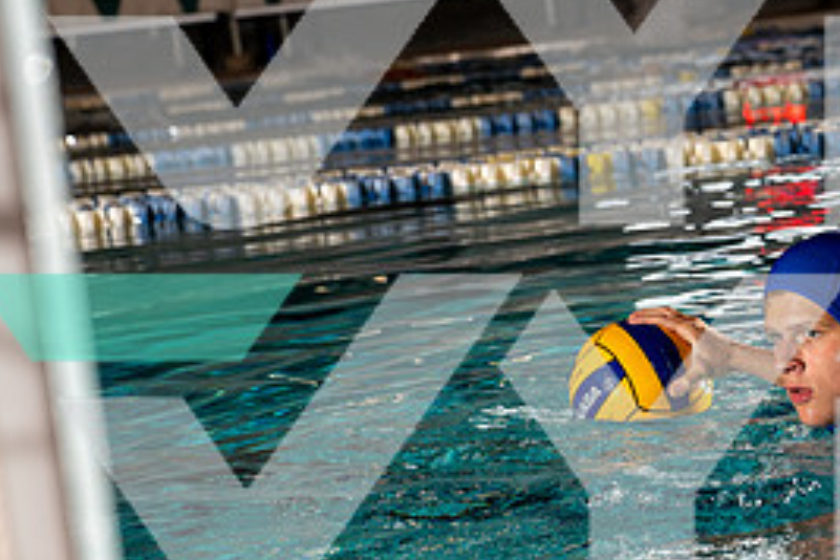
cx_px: 774
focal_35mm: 152
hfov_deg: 13.4
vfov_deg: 9.0
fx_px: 3546
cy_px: 442
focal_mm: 70
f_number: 4
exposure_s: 1/250
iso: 100
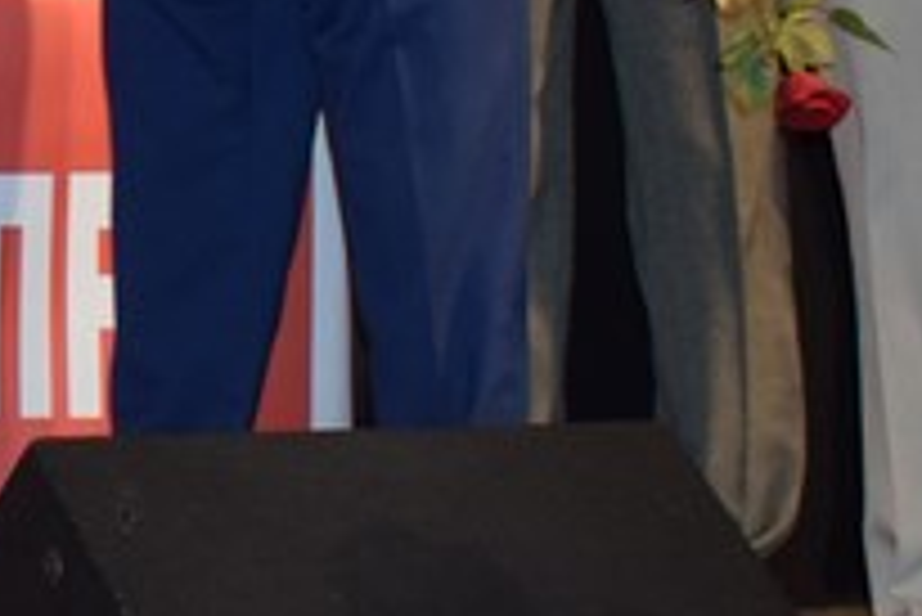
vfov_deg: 7.5
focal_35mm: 180
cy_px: -353
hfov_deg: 10.0
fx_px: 4613
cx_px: -1295
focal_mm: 24
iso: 800
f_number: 5.6
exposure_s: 1/125
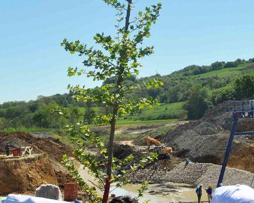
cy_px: 230
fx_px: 586
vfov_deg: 18.8
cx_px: 1
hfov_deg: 23.4
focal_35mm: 78
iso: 200
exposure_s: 1/500
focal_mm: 20
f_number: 11
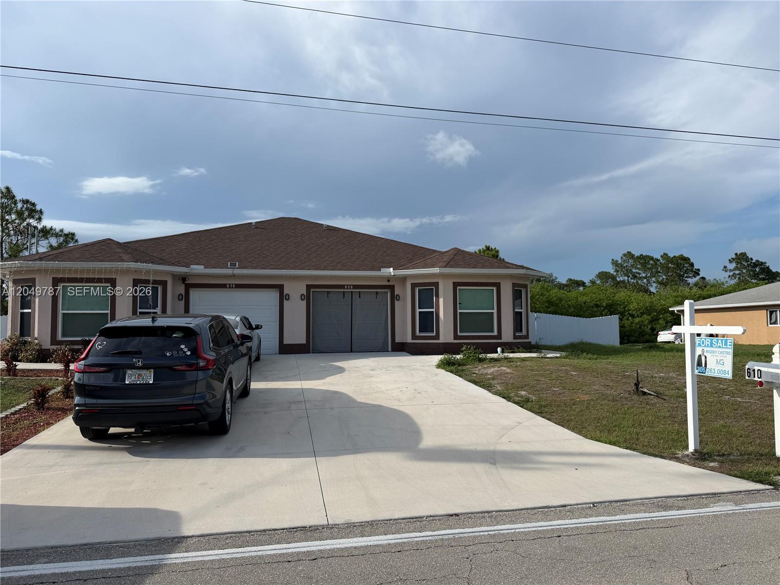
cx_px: 390
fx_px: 541
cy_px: 292
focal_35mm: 24
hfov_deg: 71.6
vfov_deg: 56.8
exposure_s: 1/5319
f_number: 1.78
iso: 80
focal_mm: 6.76
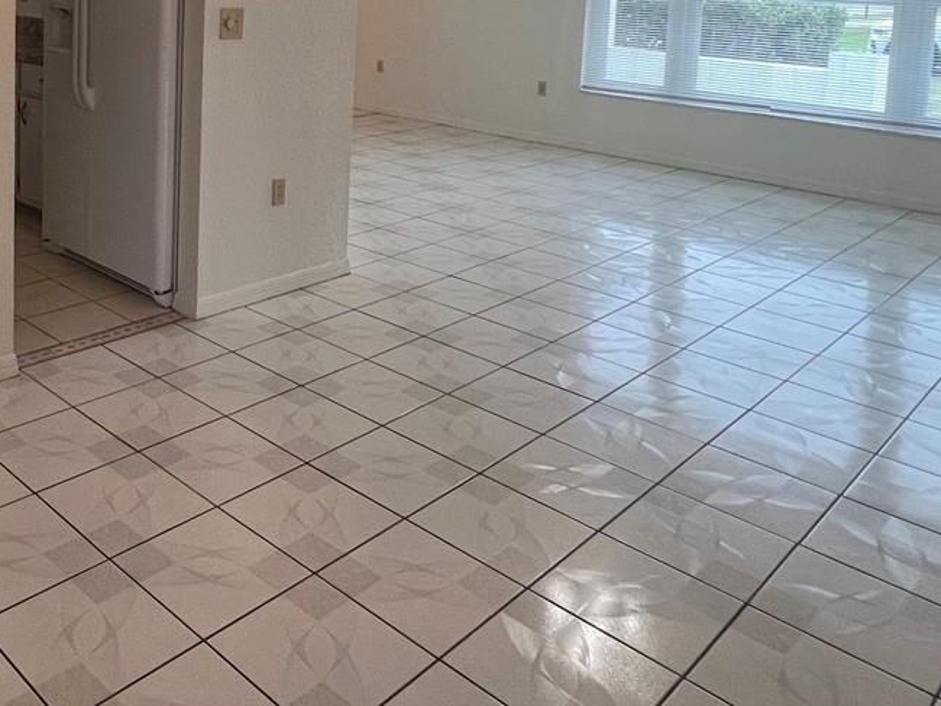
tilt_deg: -4.4
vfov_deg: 40.0
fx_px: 870
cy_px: 35
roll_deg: -1.3
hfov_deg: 53.3
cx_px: 198
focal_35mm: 32
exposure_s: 1/120
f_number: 1.8
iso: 100
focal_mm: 1.57
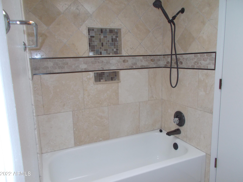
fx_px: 183
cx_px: 122
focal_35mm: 26
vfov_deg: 53.1
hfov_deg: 67.3
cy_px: 91
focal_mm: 4.6
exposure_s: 1/25
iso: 200
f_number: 3.2
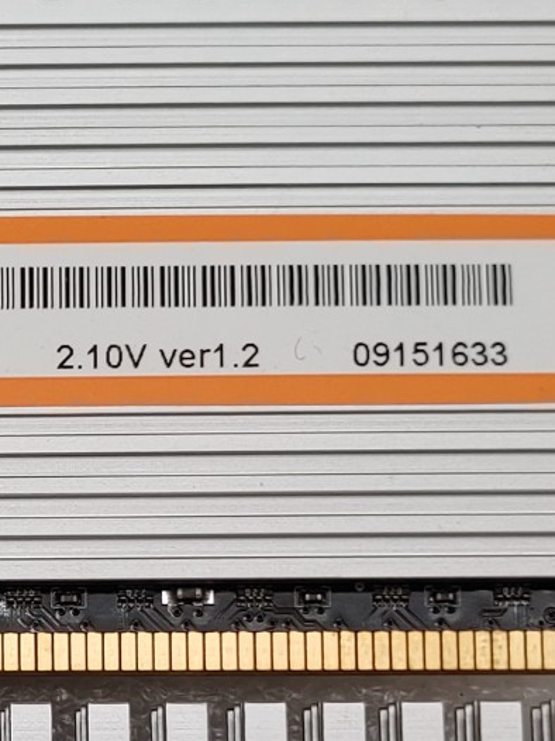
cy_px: 703
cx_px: -259
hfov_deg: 11.3
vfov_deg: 15.4
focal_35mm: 126
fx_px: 2696
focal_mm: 4.36
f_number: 1.8
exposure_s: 1/255
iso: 50
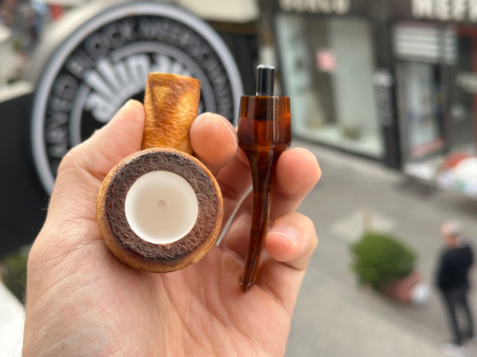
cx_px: 238
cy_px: 178
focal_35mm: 48
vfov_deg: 30.3
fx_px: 661
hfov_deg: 39.7
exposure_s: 1/435
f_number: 1.78
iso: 64
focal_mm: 6.86
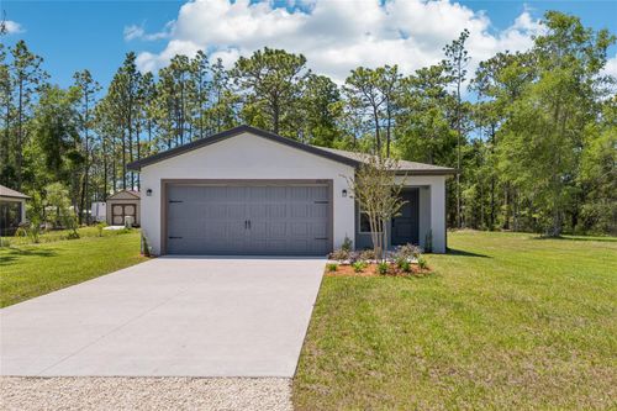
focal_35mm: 26
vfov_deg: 49.5
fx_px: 445
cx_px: 308
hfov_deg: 69.4
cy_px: 206
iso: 400
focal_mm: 26
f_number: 8
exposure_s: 1/2000
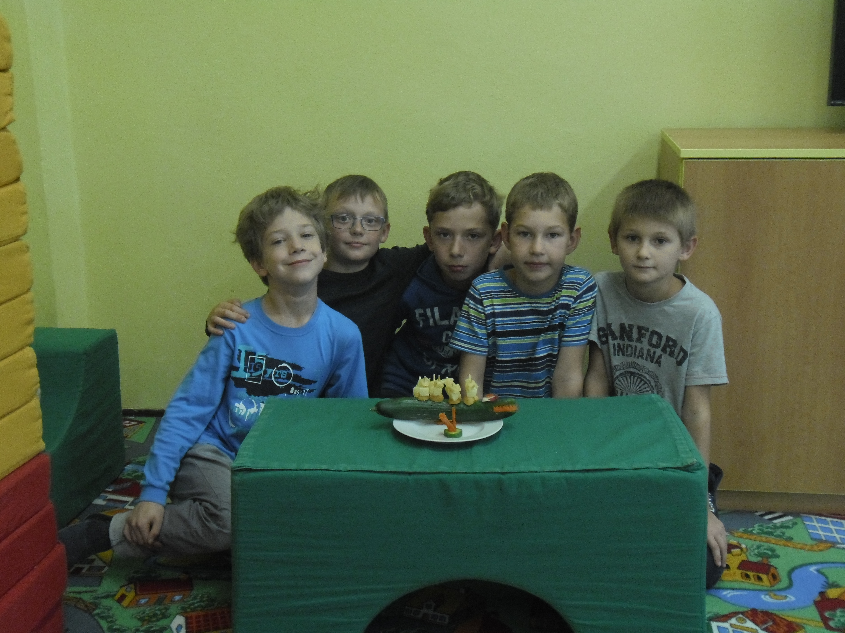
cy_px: 316
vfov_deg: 32.9
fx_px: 1074
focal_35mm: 44
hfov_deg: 42.9
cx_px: 422
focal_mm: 7.8
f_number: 4.5
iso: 200
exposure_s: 1/22
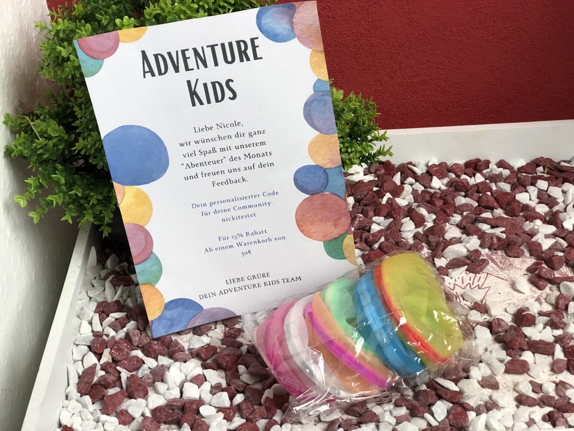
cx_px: 287
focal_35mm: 57
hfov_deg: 33.8
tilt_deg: -36.8
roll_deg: +4.7
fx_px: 945
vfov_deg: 25.7
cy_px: 216
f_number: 2.8
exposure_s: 1/100
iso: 200
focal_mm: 6.6
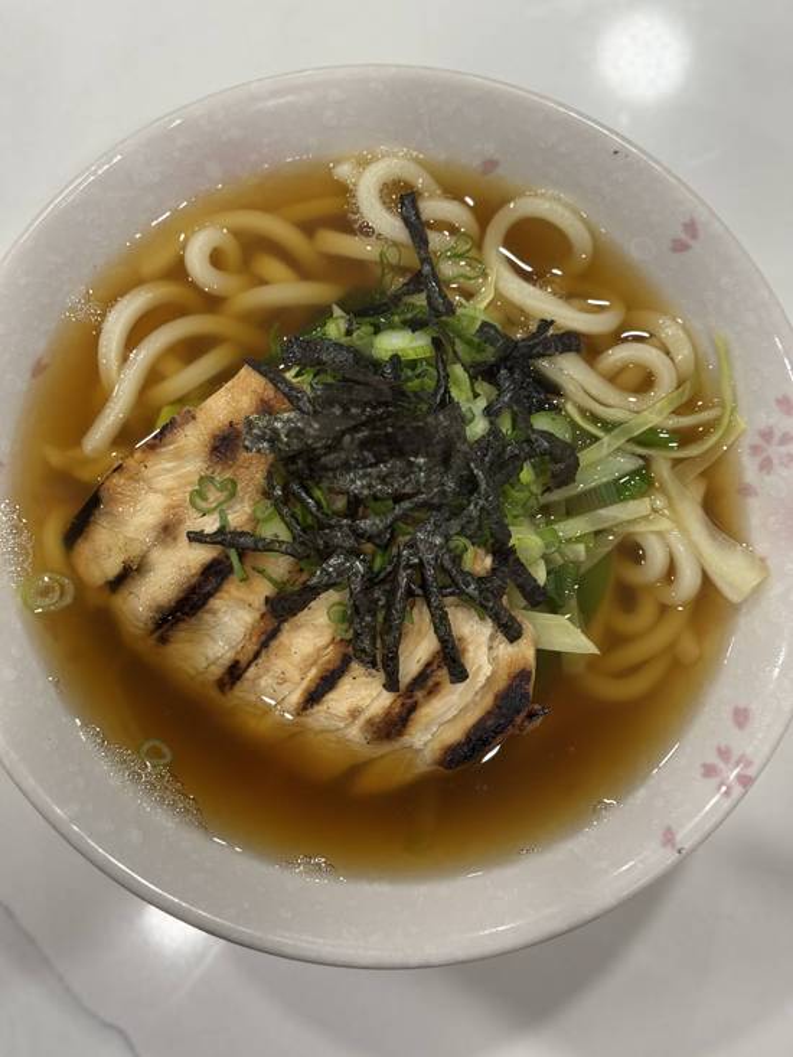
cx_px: 396
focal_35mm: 48
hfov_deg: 30.3
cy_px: 528
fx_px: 1466
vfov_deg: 39.7
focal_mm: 6.76
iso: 100
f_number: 1.78
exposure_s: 1/60
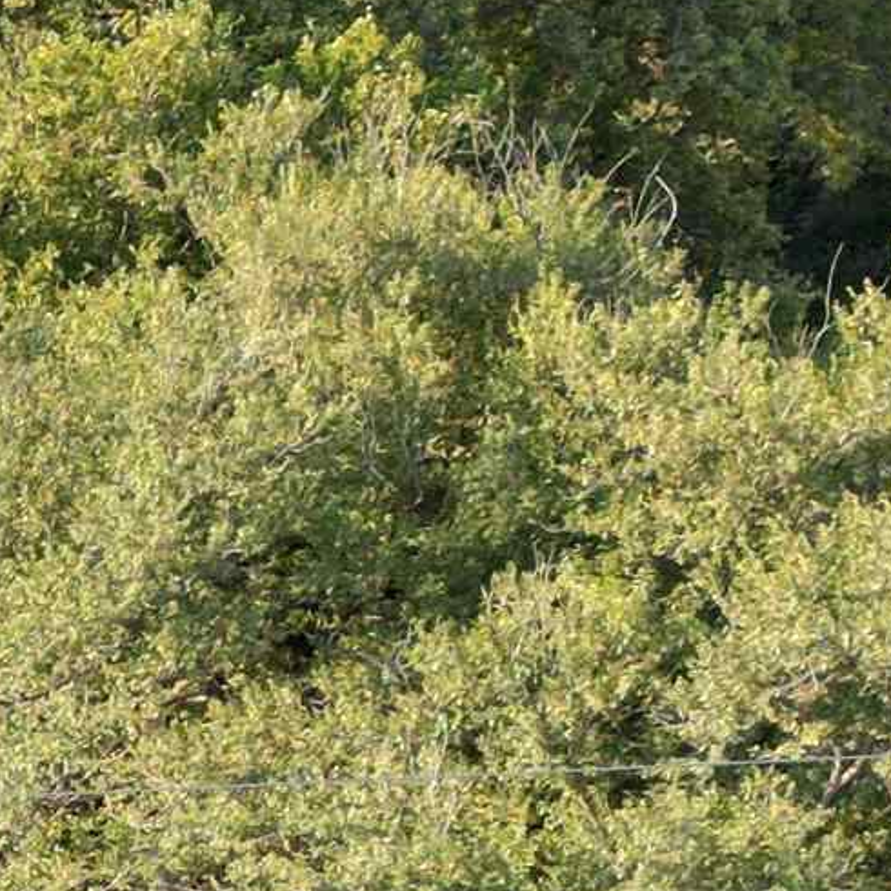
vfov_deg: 12.4
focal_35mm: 133
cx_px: -1675
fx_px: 3873
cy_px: 1375
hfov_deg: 10.1
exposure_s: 1/725
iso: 120
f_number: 1.7
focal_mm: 6.72
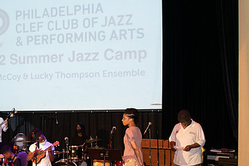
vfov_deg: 21.7
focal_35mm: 62
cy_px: 127
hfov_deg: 30.8
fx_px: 429
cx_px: 21
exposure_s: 1/125
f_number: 5.6
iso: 3200
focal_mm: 28
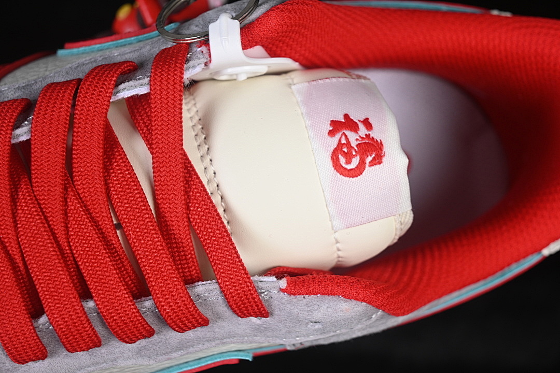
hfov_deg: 27.0
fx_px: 1167
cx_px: 280
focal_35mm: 75
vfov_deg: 18.2
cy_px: 186
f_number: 7.1
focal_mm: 50
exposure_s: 1/80
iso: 160
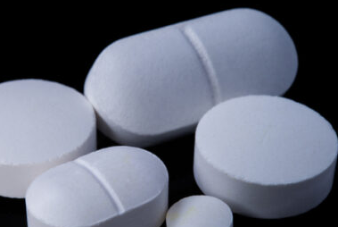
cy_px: 129
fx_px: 799
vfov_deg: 16.1
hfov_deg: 23.8
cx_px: 132
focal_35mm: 85
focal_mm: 60
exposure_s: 1/2.5
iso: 200
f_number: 40
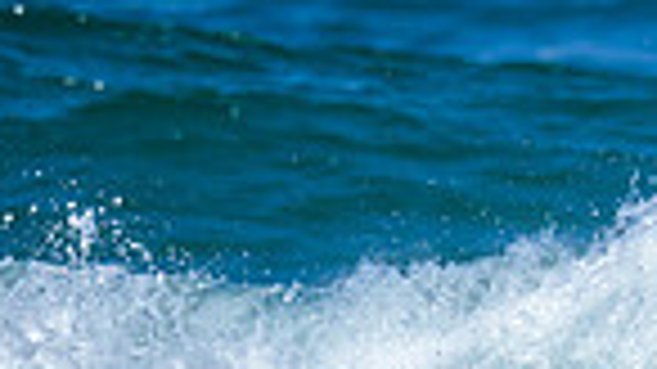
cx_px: 904
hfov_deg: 0.7
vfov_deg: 0.4
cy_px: 362
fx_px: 57869
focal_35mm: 3323
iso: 320
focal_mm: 800
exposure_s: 1/2500
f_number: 6.3
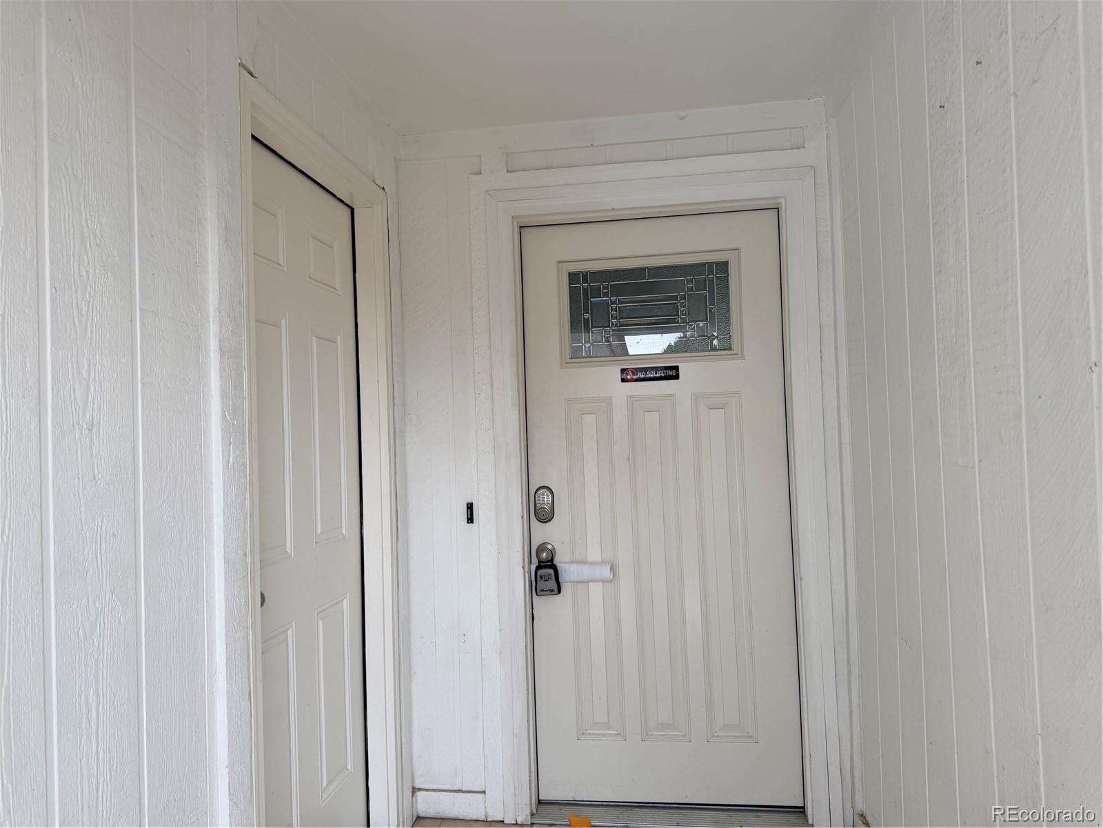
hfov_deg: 71.6
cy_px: 414
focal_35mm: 24
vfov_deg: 56.8
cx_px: 552
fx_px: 765
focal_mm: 6.76
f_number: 1.78
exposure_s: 1/559
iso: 100
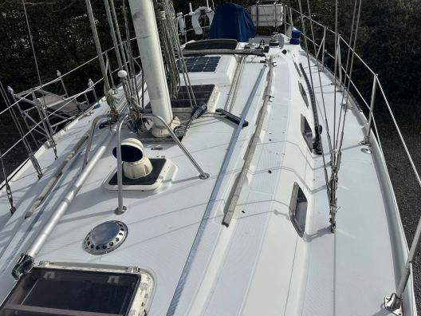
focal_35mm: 25
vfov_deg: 54.9
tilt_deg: -33.7
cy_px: 159
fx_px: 304
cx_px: 213
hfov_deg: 69.4
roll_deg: +8.0
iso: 80
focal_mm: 6.86
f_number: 1.78
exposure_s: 1/12048
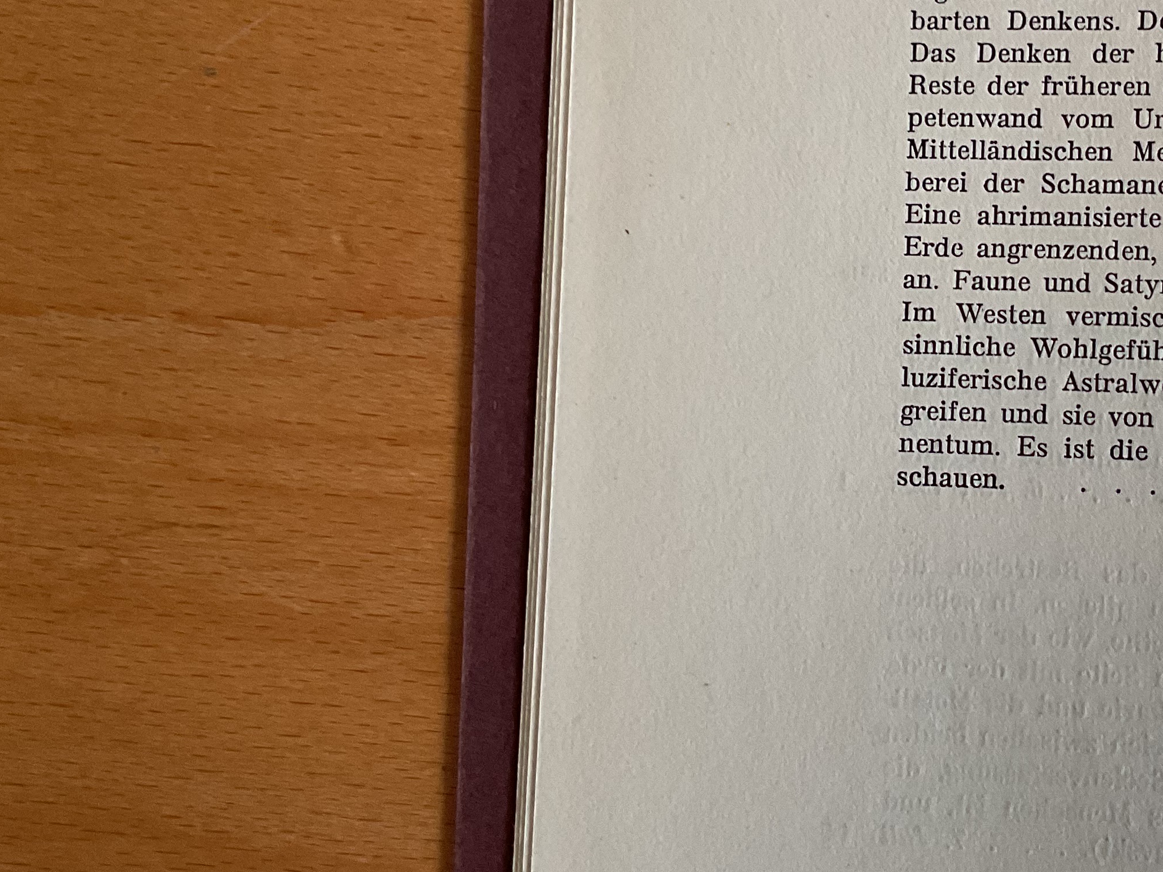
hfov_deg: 32.0
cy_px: 298
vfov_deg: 25.1
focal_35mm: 58
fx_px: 1949
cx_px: 992
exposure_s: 1/60
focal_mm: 3
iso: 80
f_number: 1.8
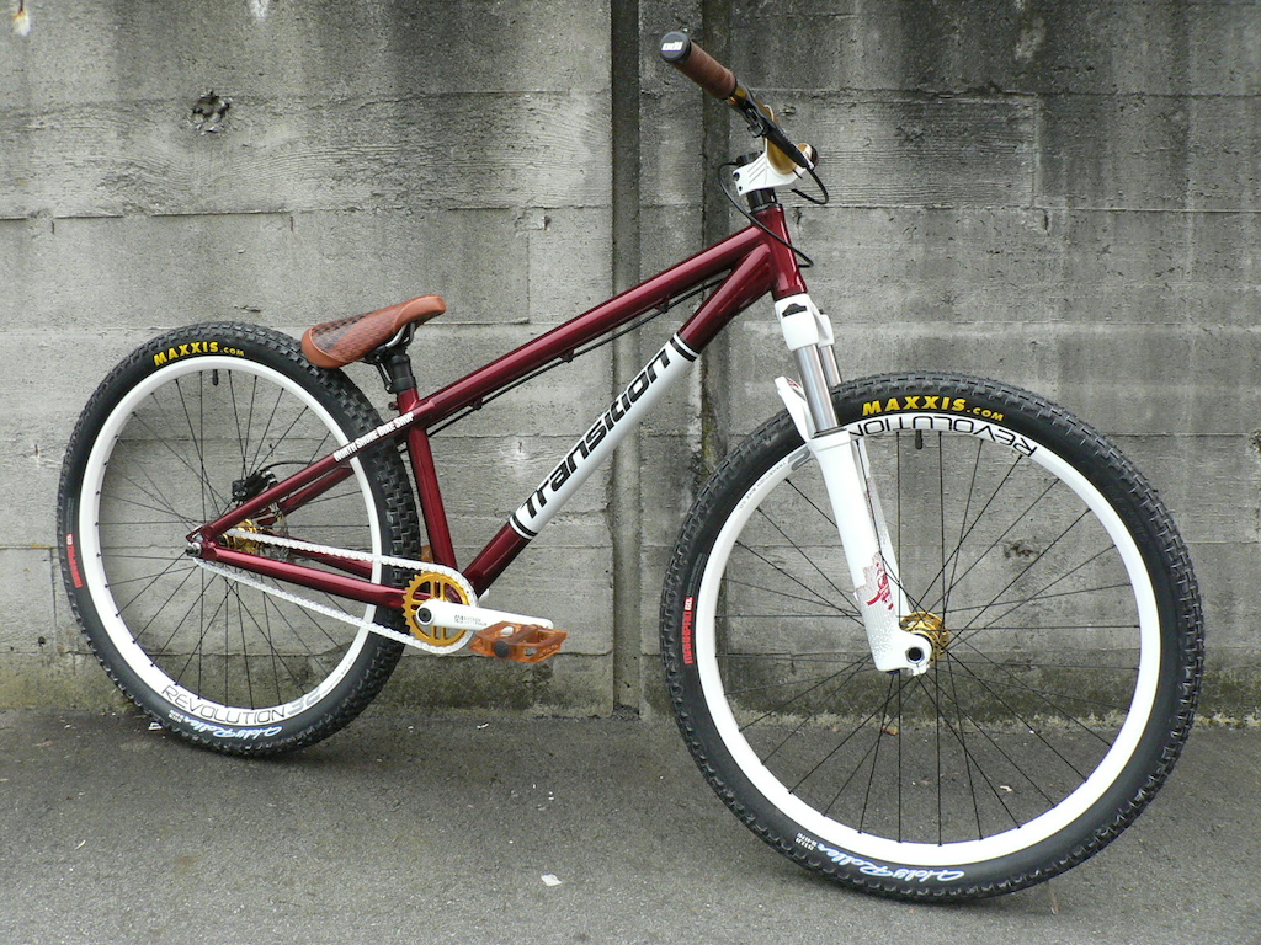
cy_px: 472
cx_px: 630
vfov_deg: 40.7
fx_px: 1275
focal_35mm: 35
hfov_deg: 52.6
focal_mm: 6
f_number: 4
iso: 200
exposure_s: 1/200
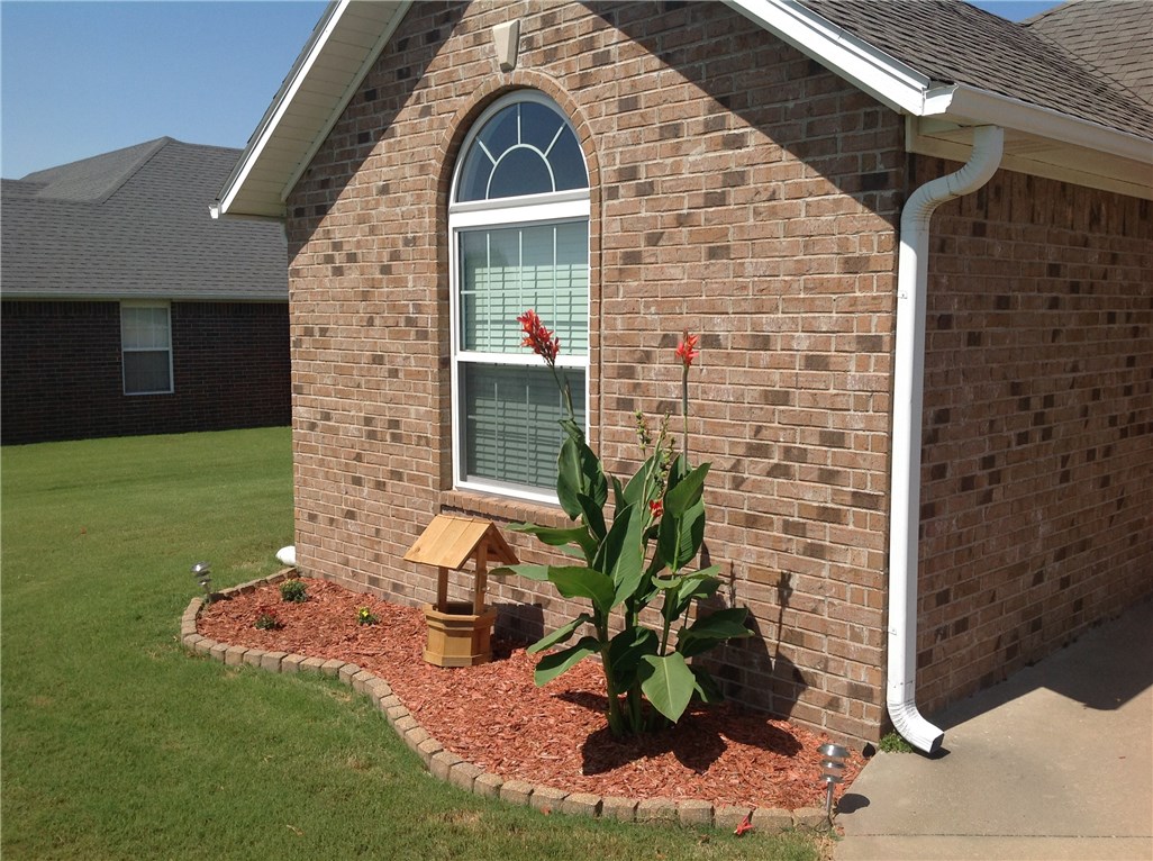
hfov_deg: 52.7
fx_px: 1164
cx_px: 576
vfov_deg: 40.6
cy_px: 430
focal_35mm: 35
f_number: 2.4
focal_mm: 4.28
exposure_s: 1/2016
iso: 50
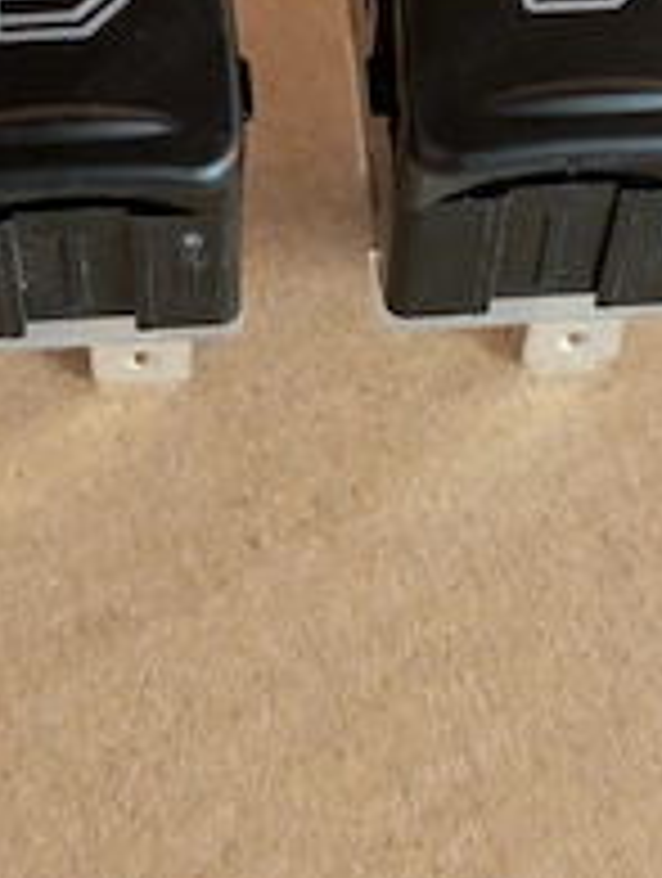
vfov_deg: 19.2
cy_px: 77
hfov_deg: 14.8
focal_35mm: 100
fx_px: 2542
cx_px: 378
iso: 1388
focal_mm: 6.9
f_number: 1.68
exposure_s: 1/22.3
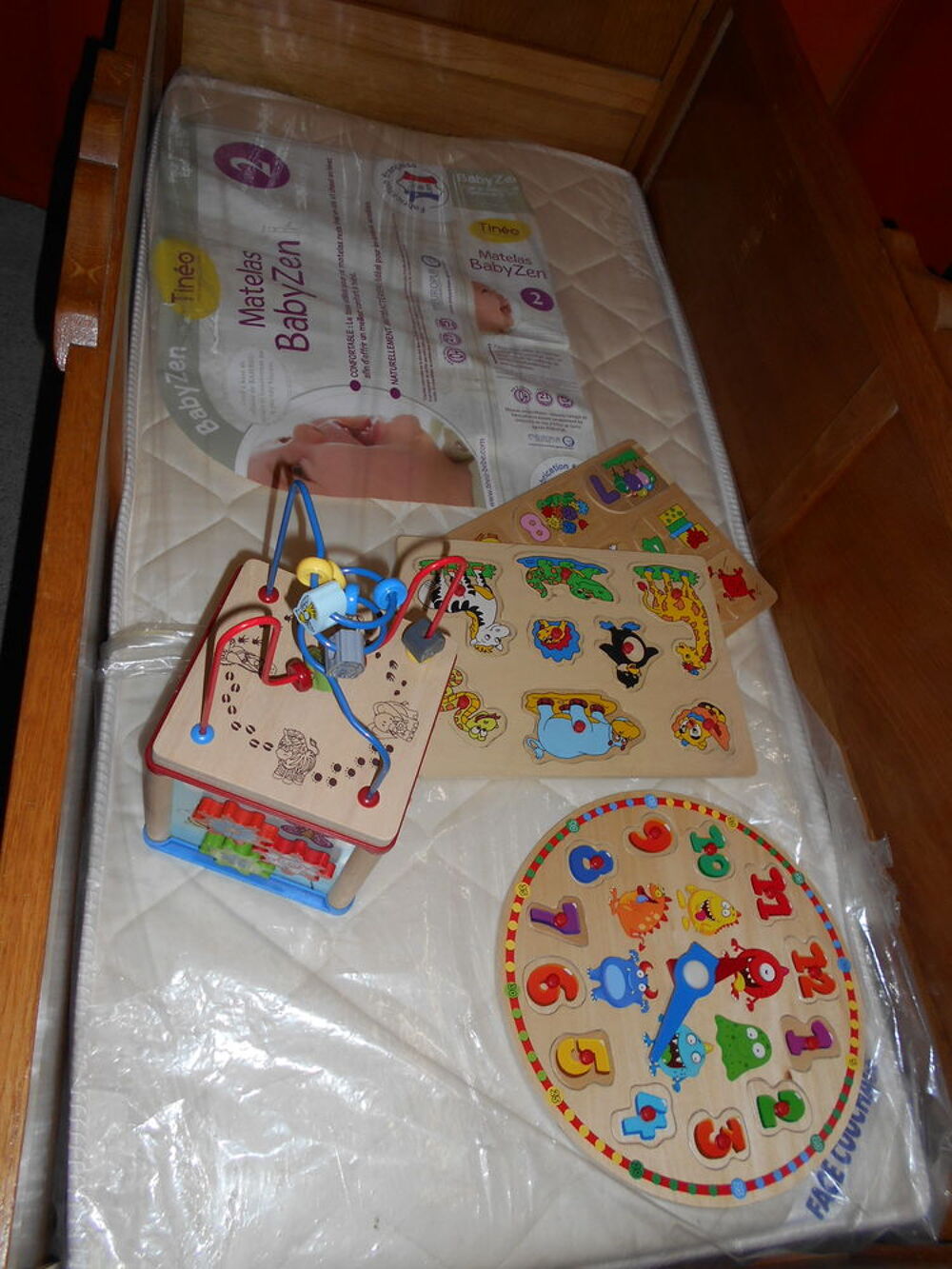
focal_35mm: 26
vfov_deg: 67.3
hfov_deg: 53.1
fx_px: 953
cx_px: 476
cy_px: 634
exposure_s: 1/25
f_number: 3.2
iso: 80
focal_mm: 4.6
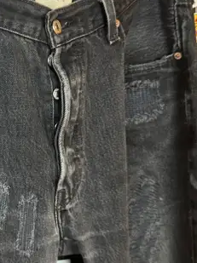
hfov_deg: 25.1
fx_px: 426
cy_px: 131
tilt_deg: -7.2
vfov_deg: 34.4
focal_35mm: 56
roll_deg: +0.5
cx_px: 12
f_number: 1.78
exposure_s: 1/50
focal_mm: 6.76
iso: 200
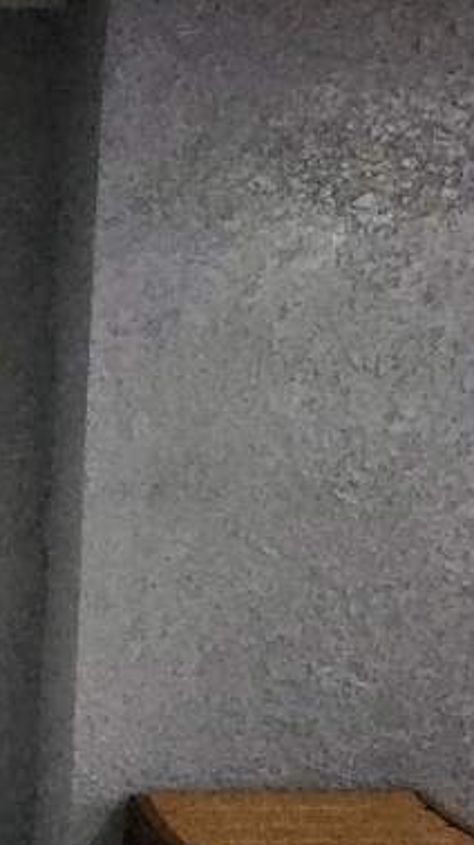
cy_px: 545
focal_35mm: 30
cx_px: -181
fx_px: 672
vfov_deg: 63.1
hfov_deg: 29.2
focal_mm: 2.2
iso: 1600
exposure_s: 1/24
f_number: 2.2
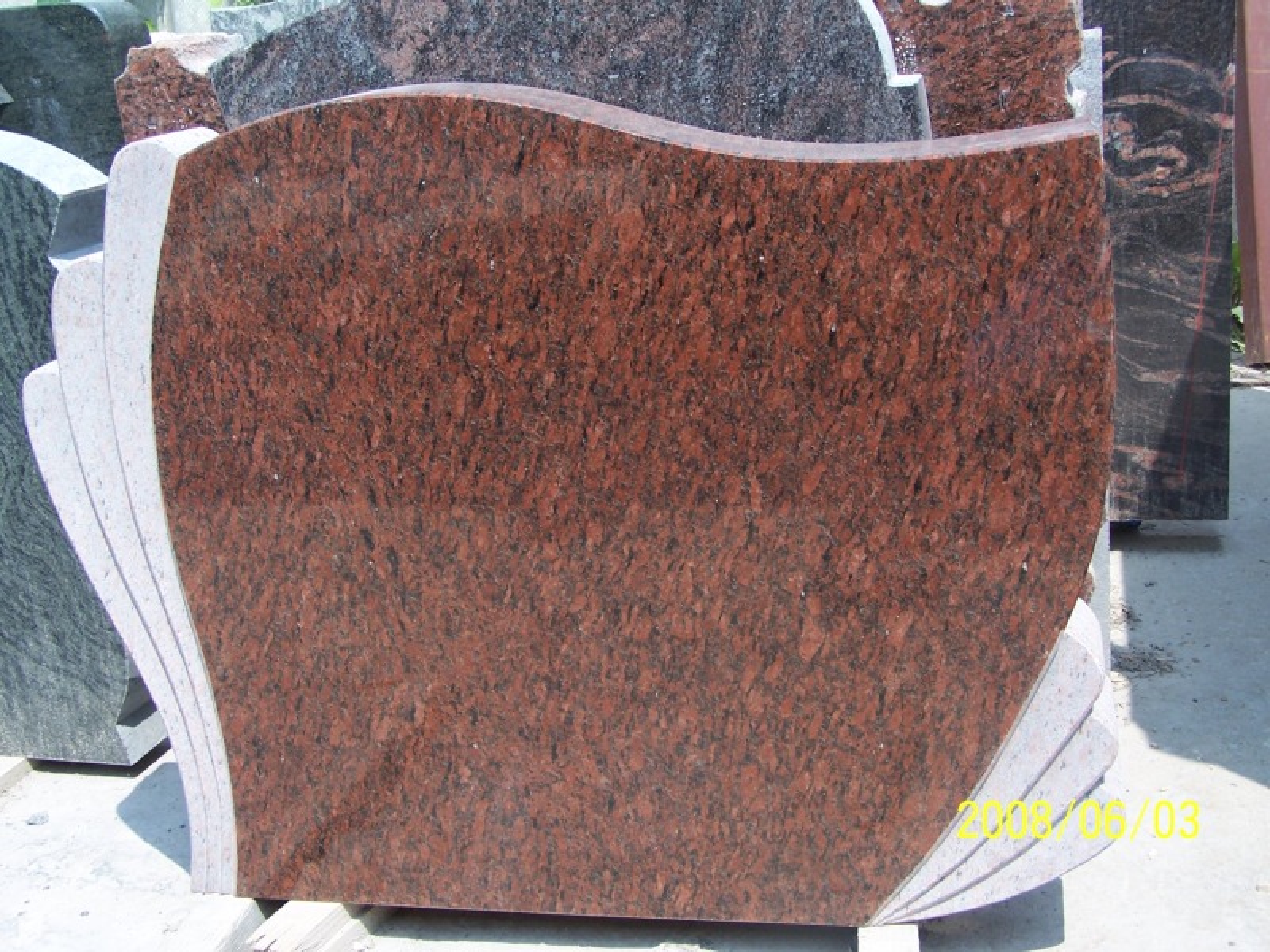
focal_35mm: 48
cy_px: 476
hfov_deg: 39.7
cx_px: 635
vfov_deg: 30.3
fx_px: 1761
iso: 80
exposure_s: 1/640
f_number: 3
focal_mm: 8
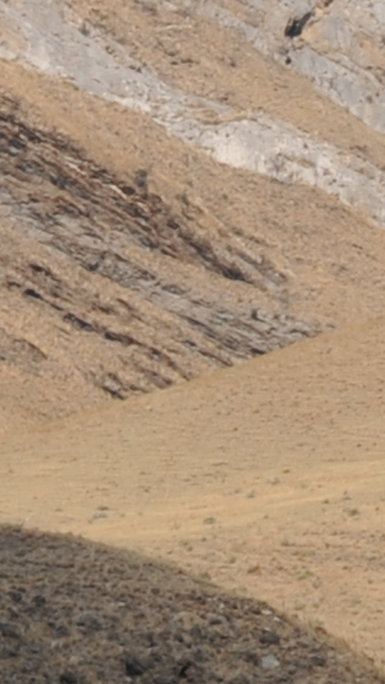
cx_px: 1947
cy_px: 855
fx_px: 5040
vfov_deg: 7.7
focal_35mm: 278
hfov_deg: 3.9
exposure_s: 1/640
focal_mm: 35
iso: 200
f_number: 7.1
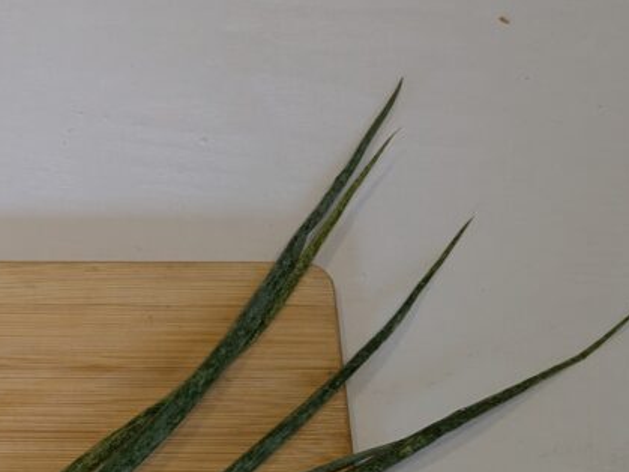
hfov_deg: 27.3
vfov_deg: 20.9
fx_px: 1199
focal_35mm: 66
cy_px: 549
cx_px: -38
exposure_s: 1/120
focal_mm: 4.38
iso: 100
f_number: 1.73
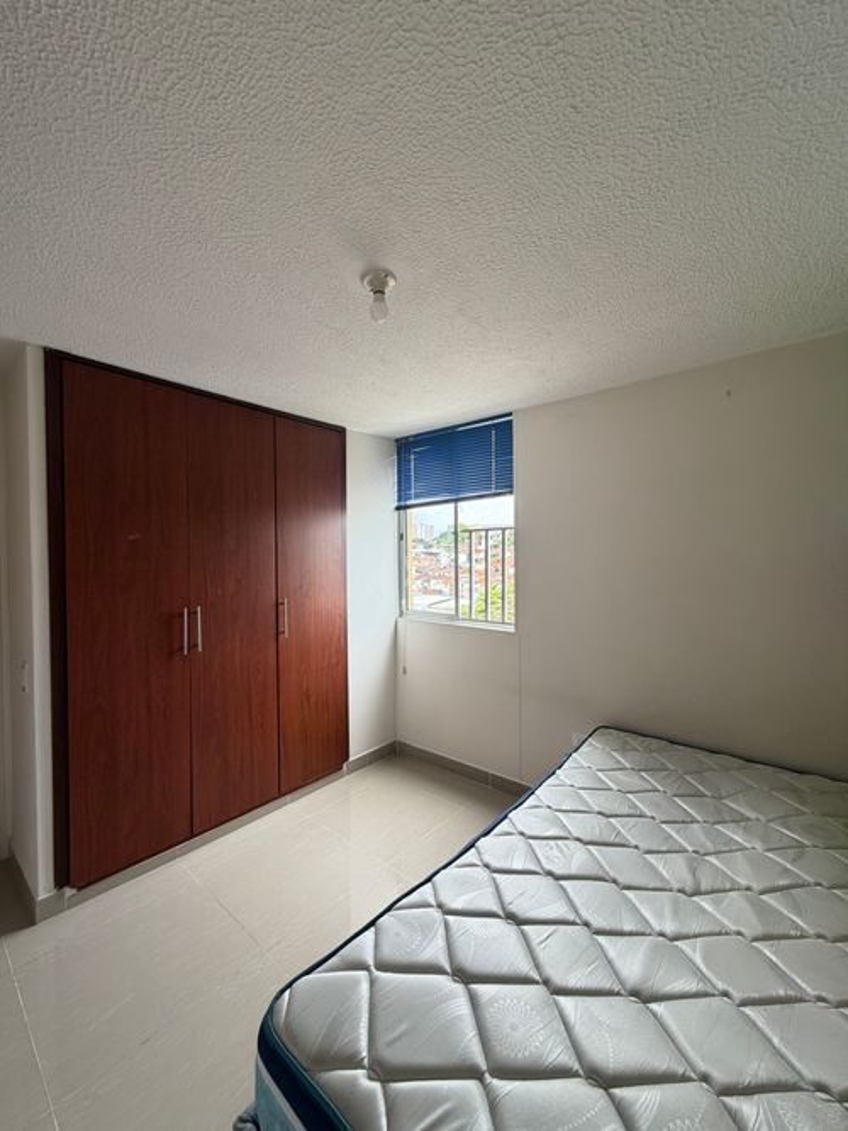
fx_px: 457
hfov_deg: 85.7
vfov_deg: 102.1
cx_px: 424
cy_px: 566
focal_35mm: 14
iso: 80
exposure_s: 1/121
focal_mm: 2.22
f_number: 2.2
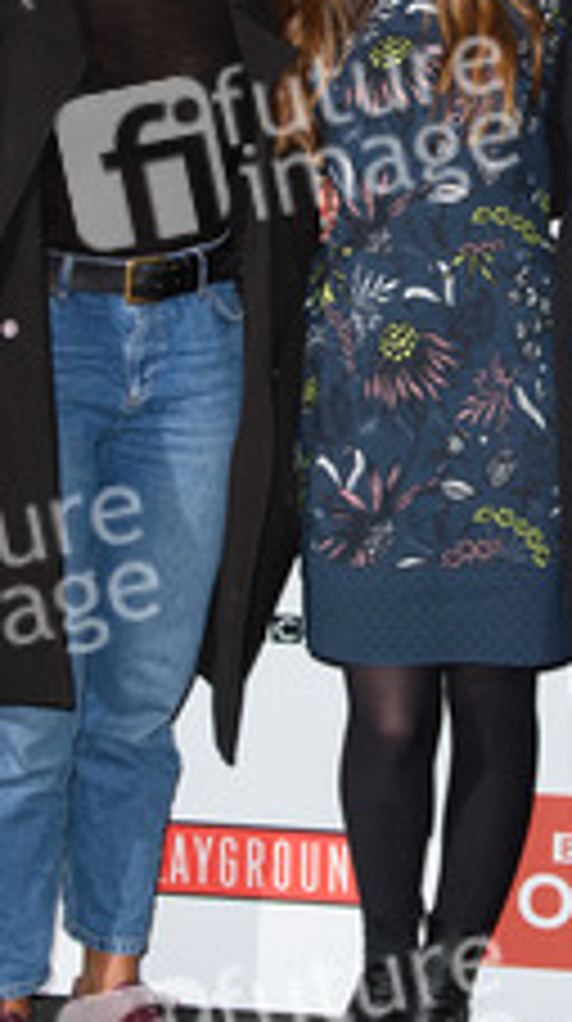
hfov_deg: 8.2
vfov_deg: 14.5
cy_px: 369
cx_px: 421
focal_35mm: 148
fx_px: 4007
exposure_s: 1/250
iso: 1000
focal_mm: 80
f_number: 5.6
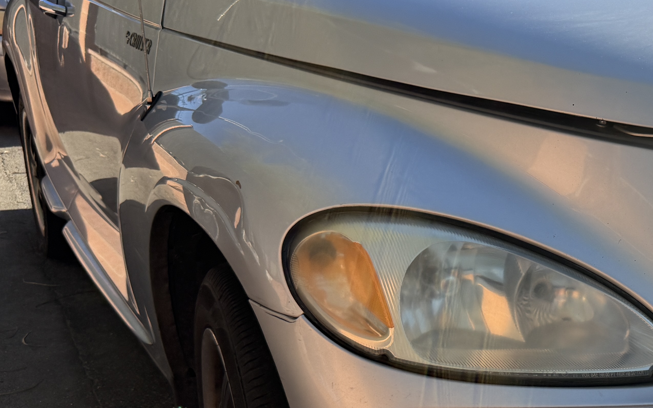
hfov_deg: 33.1
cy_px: 244
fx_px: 1014
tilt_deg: -15.3
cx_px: 633
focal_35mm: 57
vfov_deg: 22.7
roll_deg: -0.4
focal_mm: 6.76
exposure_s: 1/3021
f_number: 1.78
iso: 100
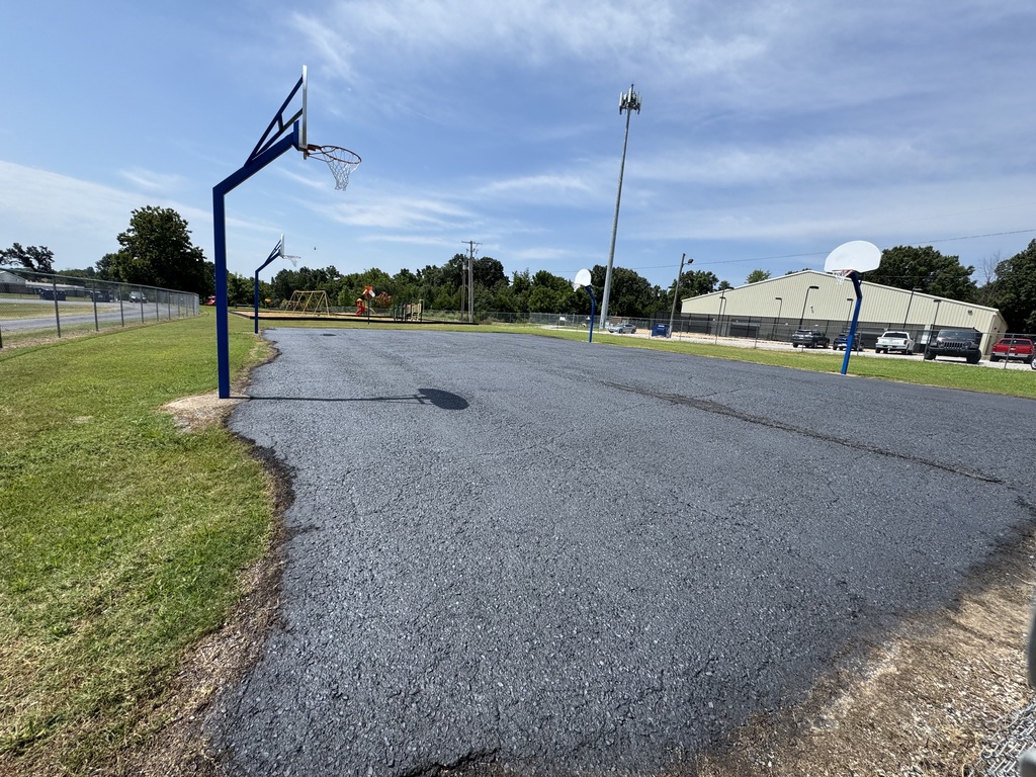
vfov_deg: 85.7
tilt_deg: -9.7
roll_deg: -5.3
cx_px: 518
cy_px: 388
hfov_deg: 102.1
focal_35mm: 14
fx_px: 419
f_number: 2.2
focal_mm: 2.22
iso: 40
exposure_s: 1/1672
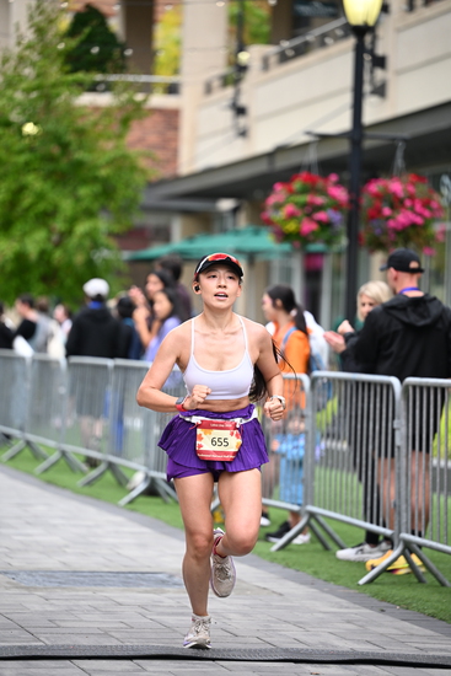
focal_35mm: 140
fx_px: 2629
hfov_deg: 9.8
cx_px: 226
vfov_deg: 14.6
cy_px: 338
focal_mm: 140
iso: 800
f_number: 2.8
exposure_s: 1/2000
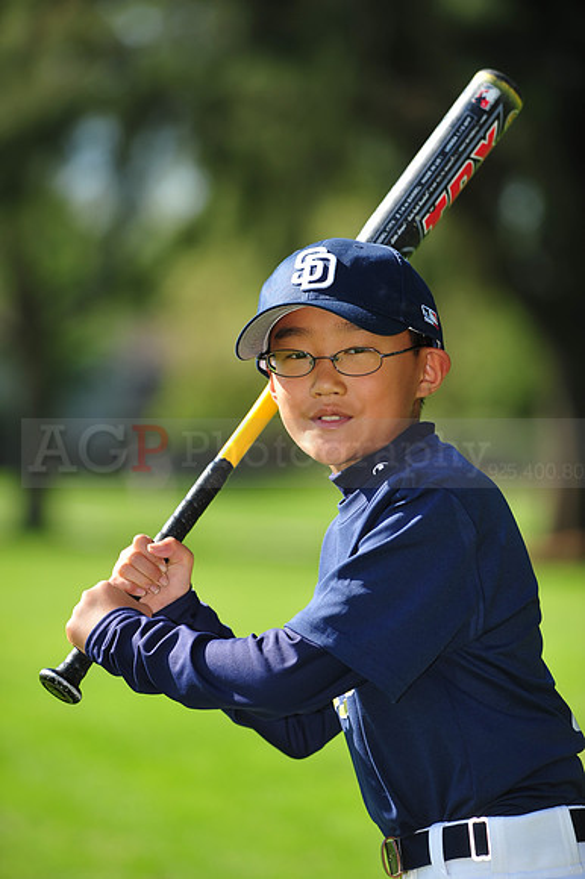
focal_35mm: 200
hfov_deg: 6.9
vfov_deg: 10.3
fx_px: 4880
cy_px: 440
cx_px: 292
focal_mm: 200
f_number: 4.5
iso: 200
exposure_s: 1/800
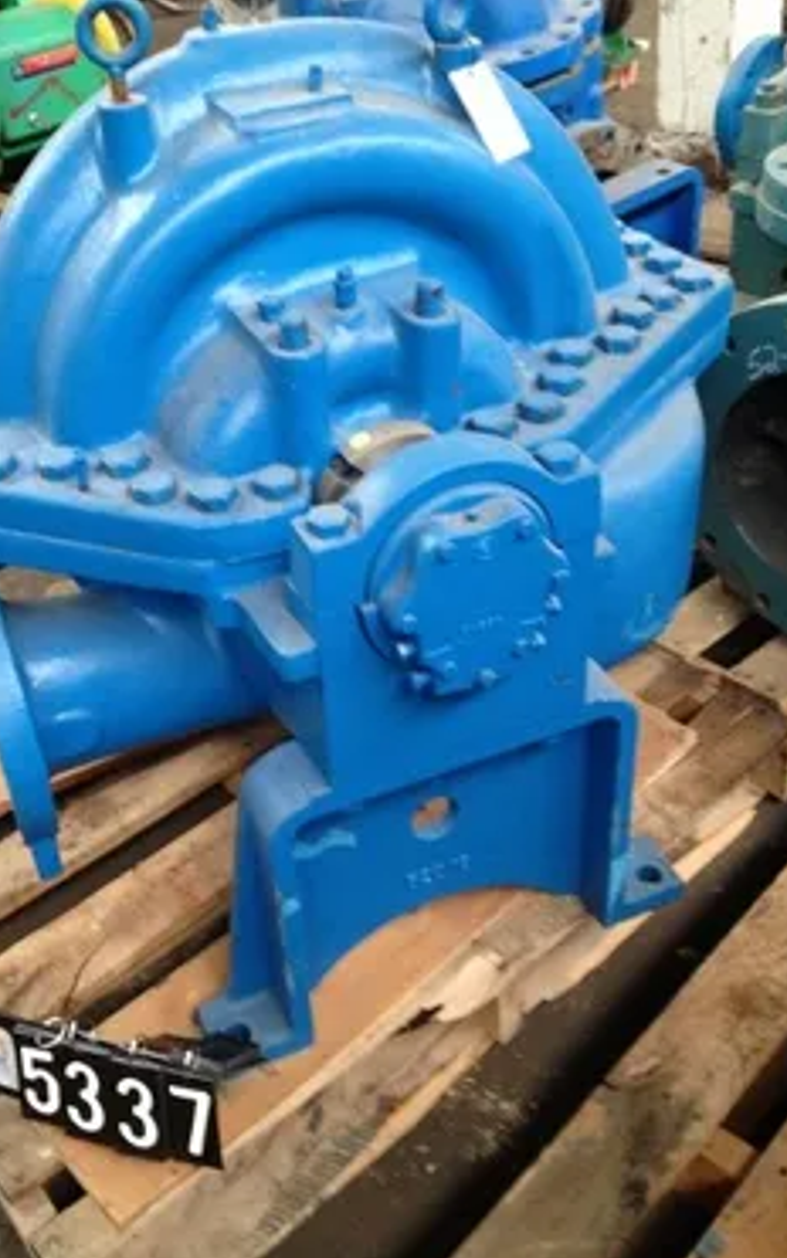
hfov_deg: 31.9
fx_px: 1372
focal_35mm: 40
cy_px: 593
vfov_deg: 49.2
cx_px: 315
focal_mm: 4.28
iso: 200
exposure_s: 1/20
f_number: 2.4
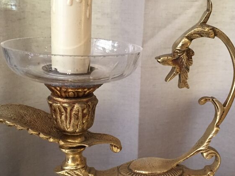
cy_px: 141
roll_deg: -0.1
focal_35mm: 52
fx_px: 353
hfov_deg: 36.8
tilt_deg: -22.7
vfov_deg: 27.4
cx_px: 136
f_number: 2.2
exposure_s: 1/33
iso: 200
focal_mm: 4.15
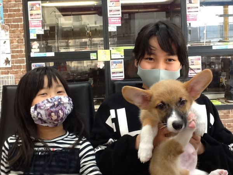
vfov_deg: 32.9
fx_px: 296
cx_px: 116
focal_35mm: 44
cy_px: 88
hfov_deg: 42.9
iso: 64
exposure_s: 1/30
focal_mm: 2.03
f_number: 2.4
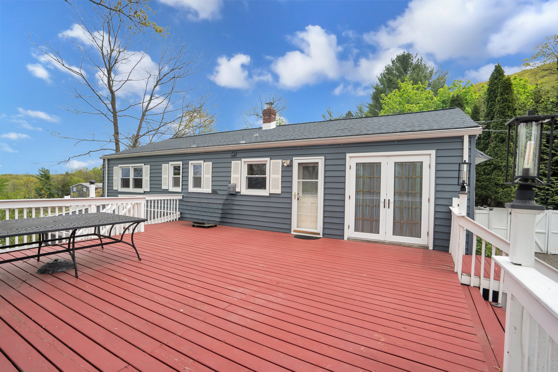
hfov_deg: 96.7
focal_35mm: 16
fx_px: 248
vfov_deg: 73.8
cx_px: 279
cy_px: 186
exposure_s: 1/250
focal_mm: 16
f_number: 8
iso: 100
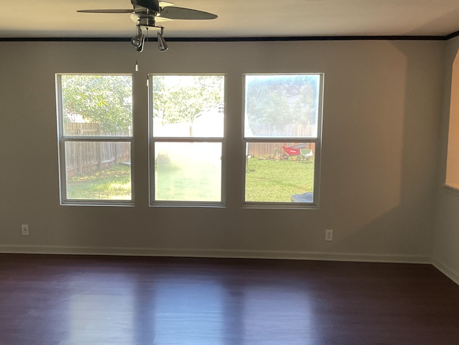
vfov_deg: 34.3
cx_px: 196
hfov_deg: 44.7
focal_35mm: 42
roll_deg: +0.5
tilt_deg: -7.4
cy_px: 197
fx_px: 557
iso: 40
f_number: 1.8
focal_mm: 3
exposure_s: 1/60
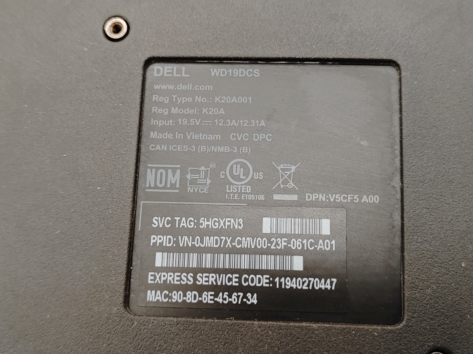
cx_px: 236
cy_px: 177
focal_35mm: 41
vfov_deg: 35.1
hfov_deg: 45.8
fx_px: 560
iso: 100
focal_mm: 4.36
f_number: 1.8
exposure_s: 1/60
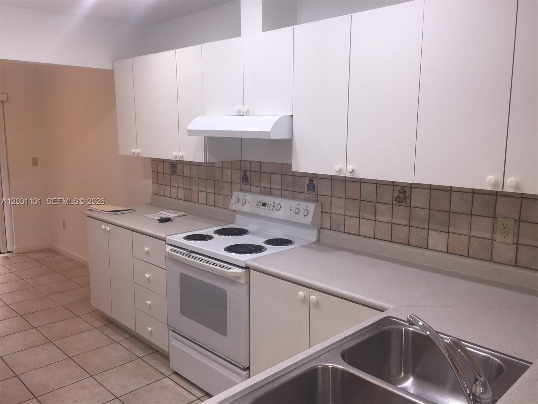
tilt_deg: -8.7
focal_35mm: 29
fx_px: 451
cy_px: 202
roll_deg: +0.0
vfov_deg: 48.2
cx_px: 269
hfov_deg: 61.7
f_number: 2.2
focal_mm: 4.15
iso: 32
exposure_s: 1/33
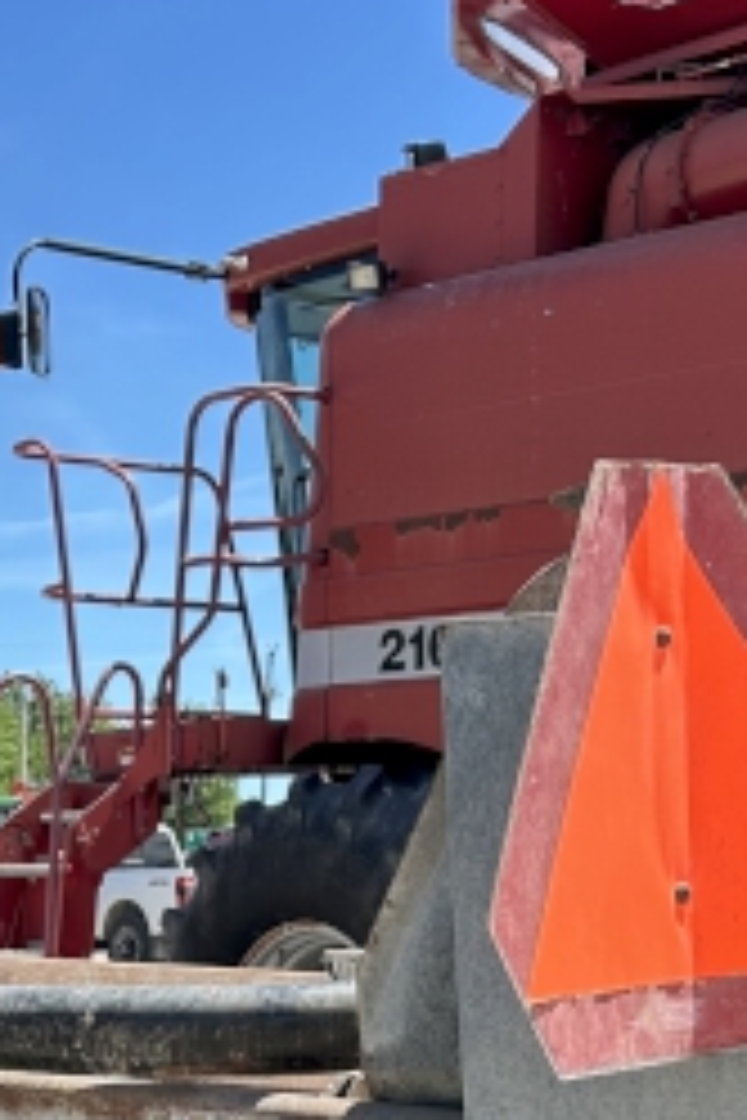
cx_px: 14
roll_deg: +0.6
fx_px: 2708
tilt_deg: -7.8
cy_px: 1273
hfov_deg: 15.4
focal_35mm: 87
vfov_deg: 22.0
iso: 50
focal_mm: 5.7
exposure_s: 1/1869
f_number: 1.5
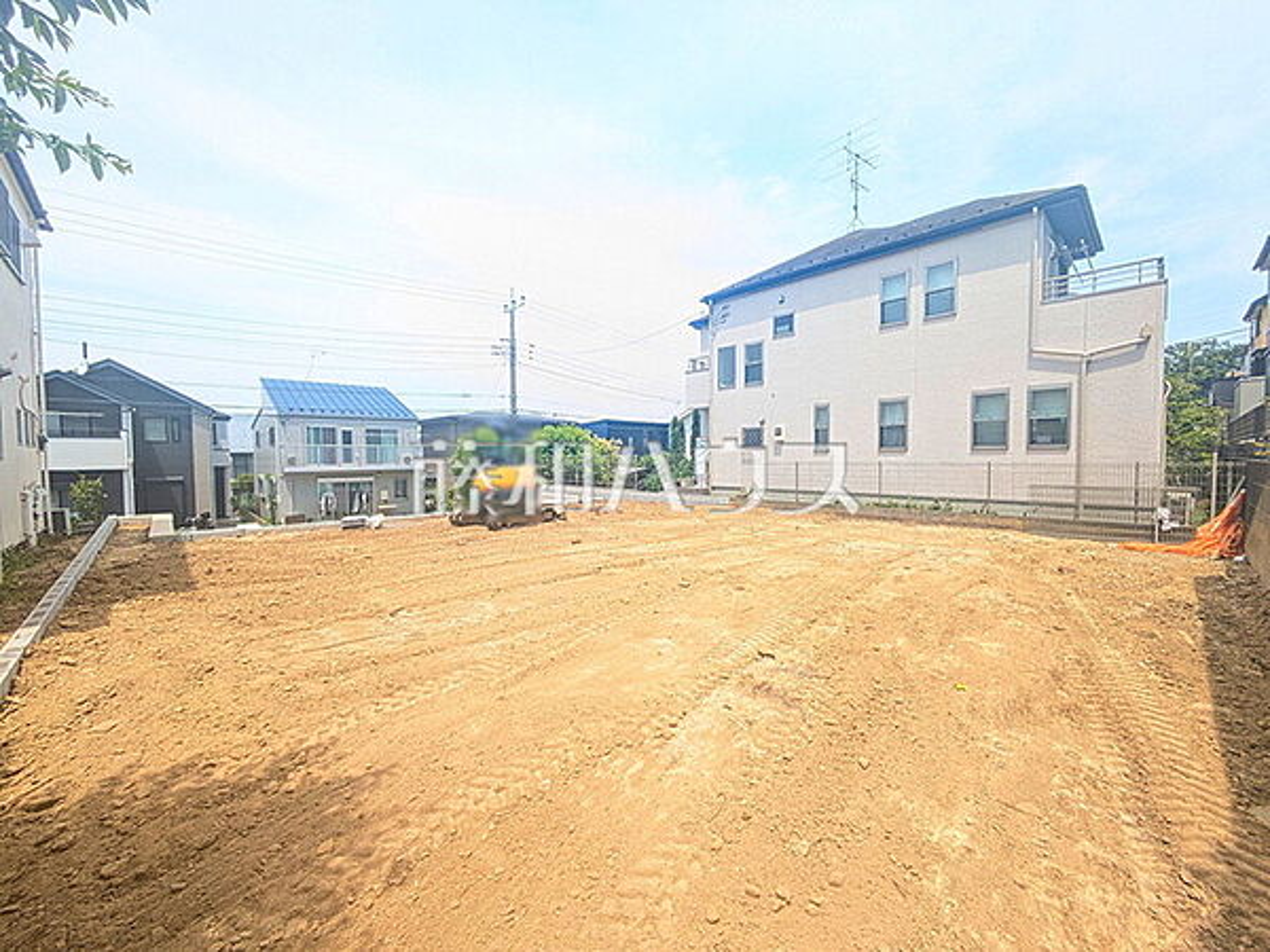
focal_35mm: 14
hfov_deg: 102.1
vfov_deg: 85.7
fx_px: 514
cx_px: 635
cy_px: 476
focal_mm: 1.83
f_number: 2.2
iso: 50
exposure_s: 1/598
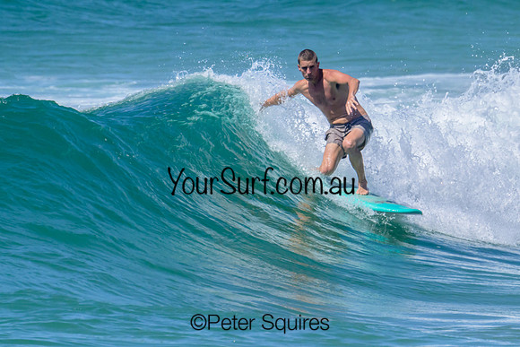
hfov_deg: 1.9
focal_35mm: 1087
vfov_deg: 1.3
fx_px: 15701
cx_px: 353
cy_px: 111
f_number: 16
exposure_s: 1/2000
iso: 1600
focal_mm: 800
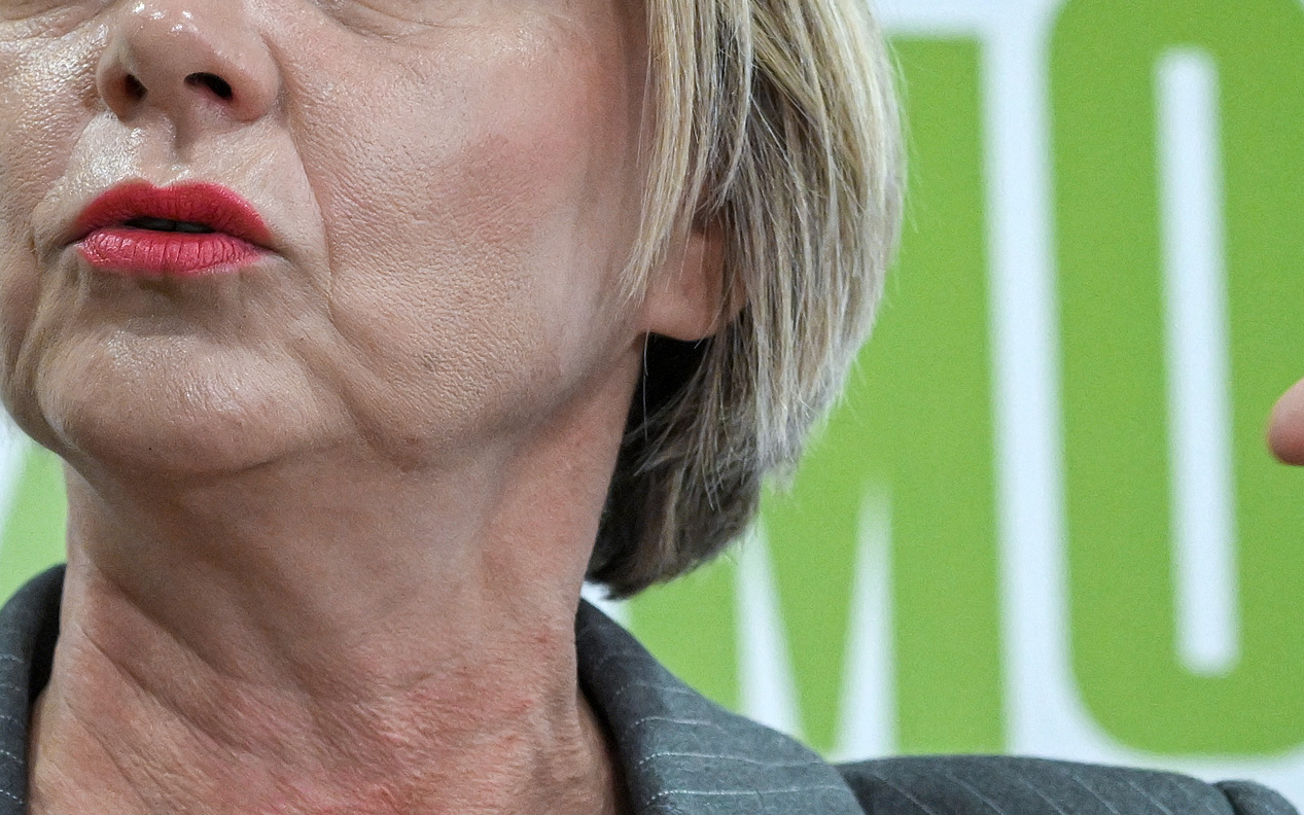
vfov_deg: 3.7
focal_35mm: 354
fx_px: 12581
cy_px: 295
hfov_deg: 5.9
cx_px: 501
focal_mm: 110
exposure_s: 1/125
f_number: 4
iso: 2500
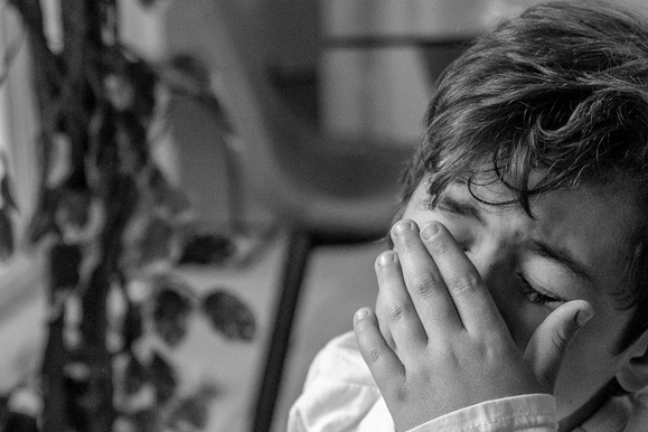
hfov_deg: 13.9
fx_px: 2628
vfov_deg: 9.2
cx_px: 6
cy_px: 625
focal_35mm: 146
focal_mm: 33
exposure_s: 1/400
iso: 1250
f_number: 2.8
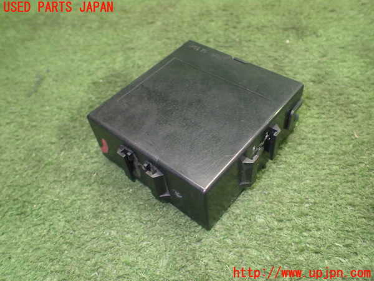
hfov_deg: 60.0
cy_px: 140
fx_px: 324
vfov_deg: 46.8
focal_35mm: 30
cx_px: 187
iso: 800
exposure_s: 1/100
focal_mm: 5.4
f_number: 2.3
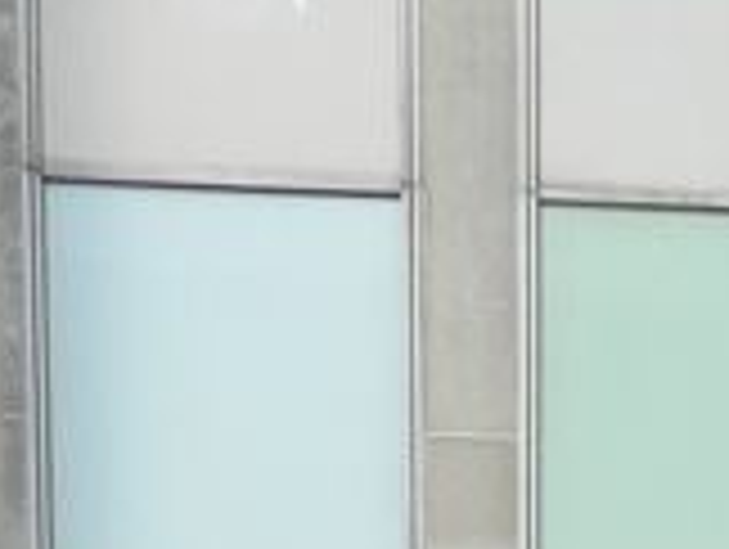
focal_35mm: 145
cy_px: 1544
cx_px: 1336
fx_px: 3058
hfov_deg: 12.4
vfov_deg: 8.8
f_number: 3.4
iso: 160
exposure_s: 1/320
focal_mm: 4
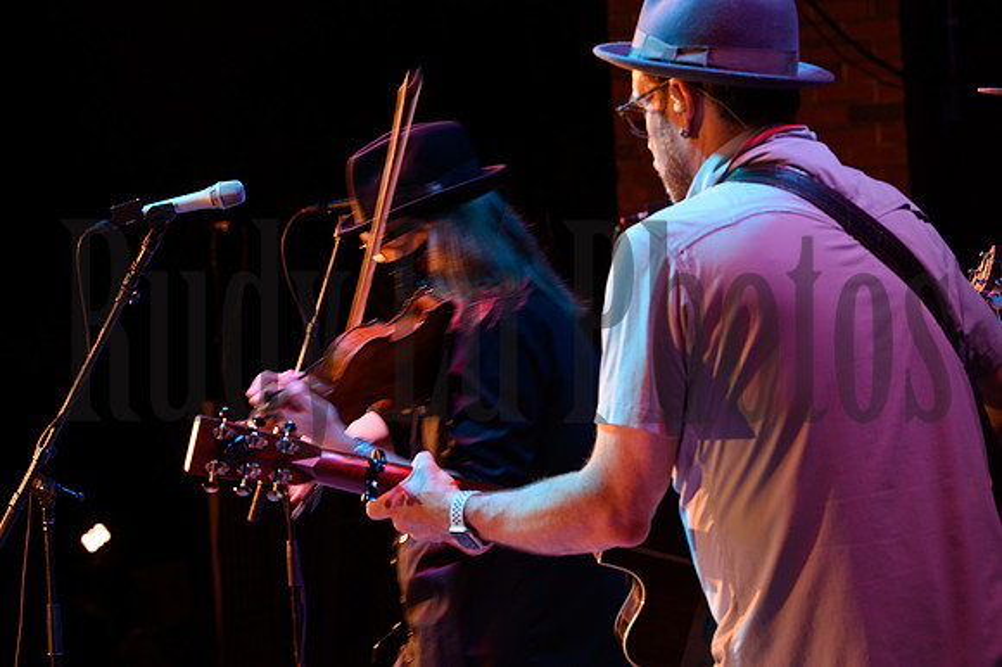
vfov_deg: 8.8
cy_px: 334
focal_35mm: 155
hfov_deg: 13.3
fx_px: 4312
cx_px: 501
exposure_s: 1/40
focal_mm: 155
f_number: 8
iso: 1600
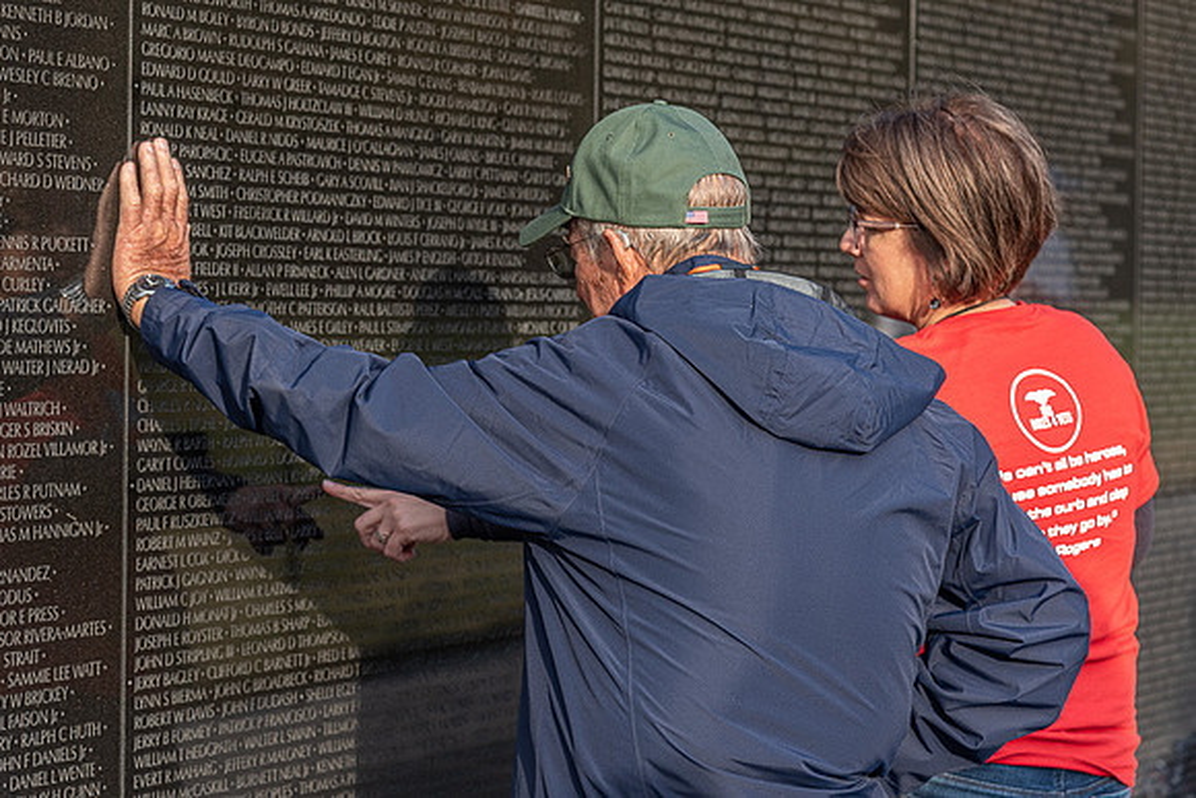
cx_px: 677
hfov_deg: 19.0
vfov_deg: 12.7
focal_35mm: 107
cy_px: 347
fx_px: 3572
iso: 500
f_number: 5
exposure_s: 1/400
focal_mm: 95
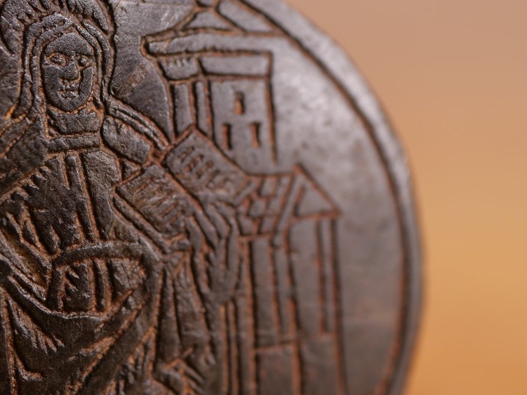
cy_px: 191
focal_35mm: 82
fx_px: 1249
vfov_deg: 18.0
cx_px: 269
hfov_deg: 23.8
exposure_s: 1/60
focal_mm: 30
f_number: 2.8
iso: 200
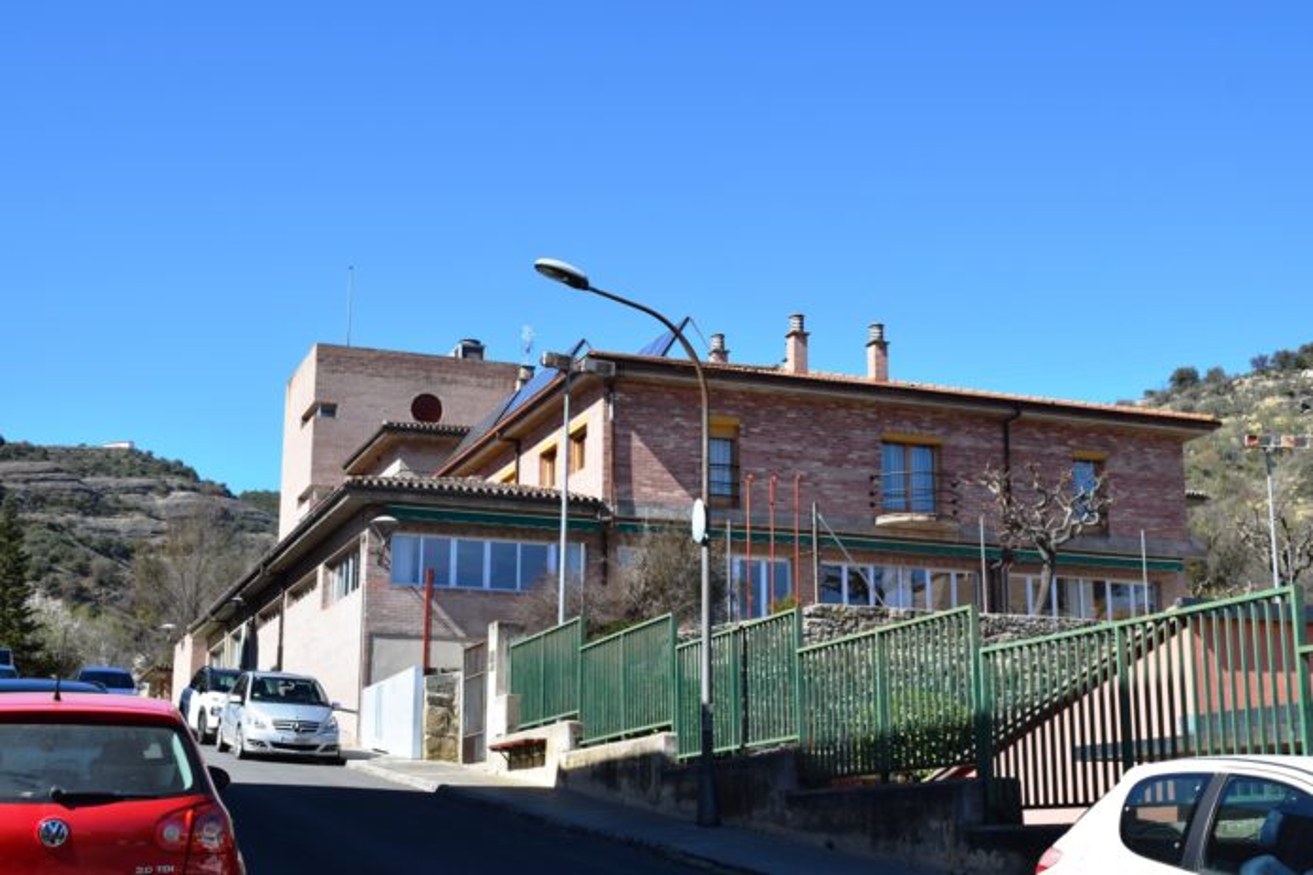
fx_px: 1751
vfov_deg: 28.1
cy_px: 438
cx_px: 656
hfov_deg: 41.1
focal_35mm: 48
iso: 200
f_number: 10
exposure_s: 1/400
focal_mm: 32
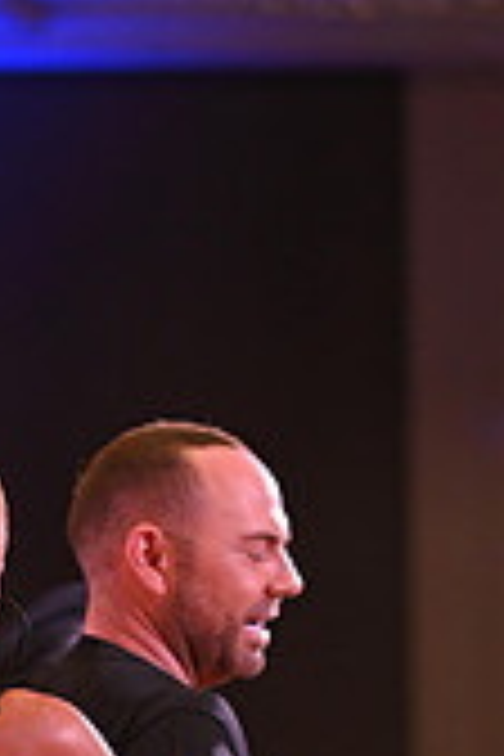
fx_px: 10877
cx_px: -106
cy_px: 1228
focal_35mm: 518
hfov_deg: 2.7
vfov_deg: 4.0
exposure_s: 1/200
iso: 1600
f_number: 5
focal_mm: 150
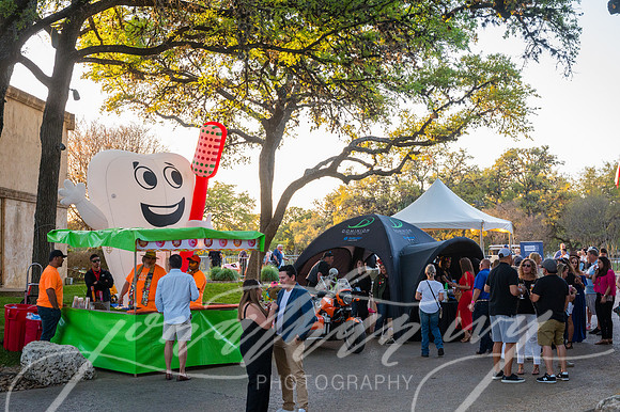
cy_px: 206
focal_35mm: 48
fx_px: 833
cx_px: 319
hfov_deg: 40.8
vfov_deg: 27.8
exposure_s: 1/1000
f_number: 4
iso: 1600
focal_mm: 46
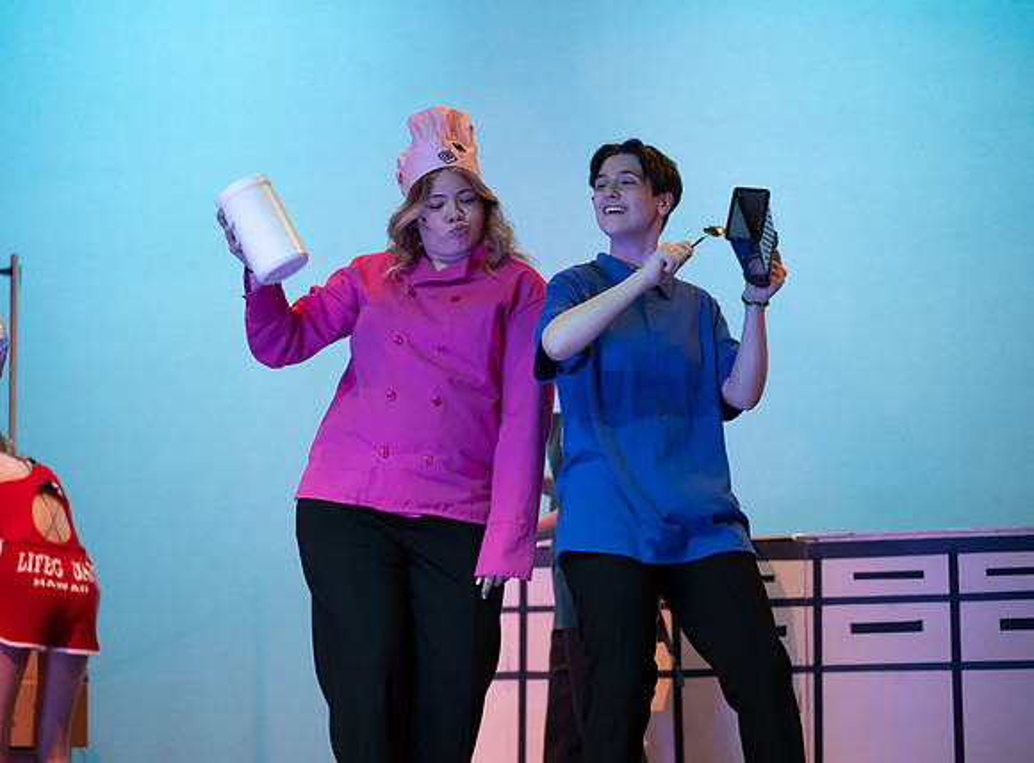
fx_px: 4294
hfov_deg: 13.7
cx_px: 461
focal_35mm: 145
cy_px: 382
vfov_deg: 10.2
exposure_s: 1/400
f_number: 2.8
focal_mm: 135
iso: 5000
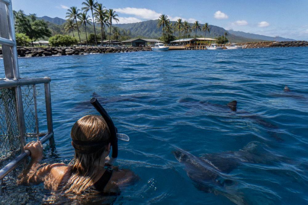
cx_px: 154
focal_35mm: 35
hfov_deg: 54.5
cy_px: 102
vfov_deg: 37.8
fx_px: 299
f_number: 9
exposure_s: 1/320
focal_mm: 35
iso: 800
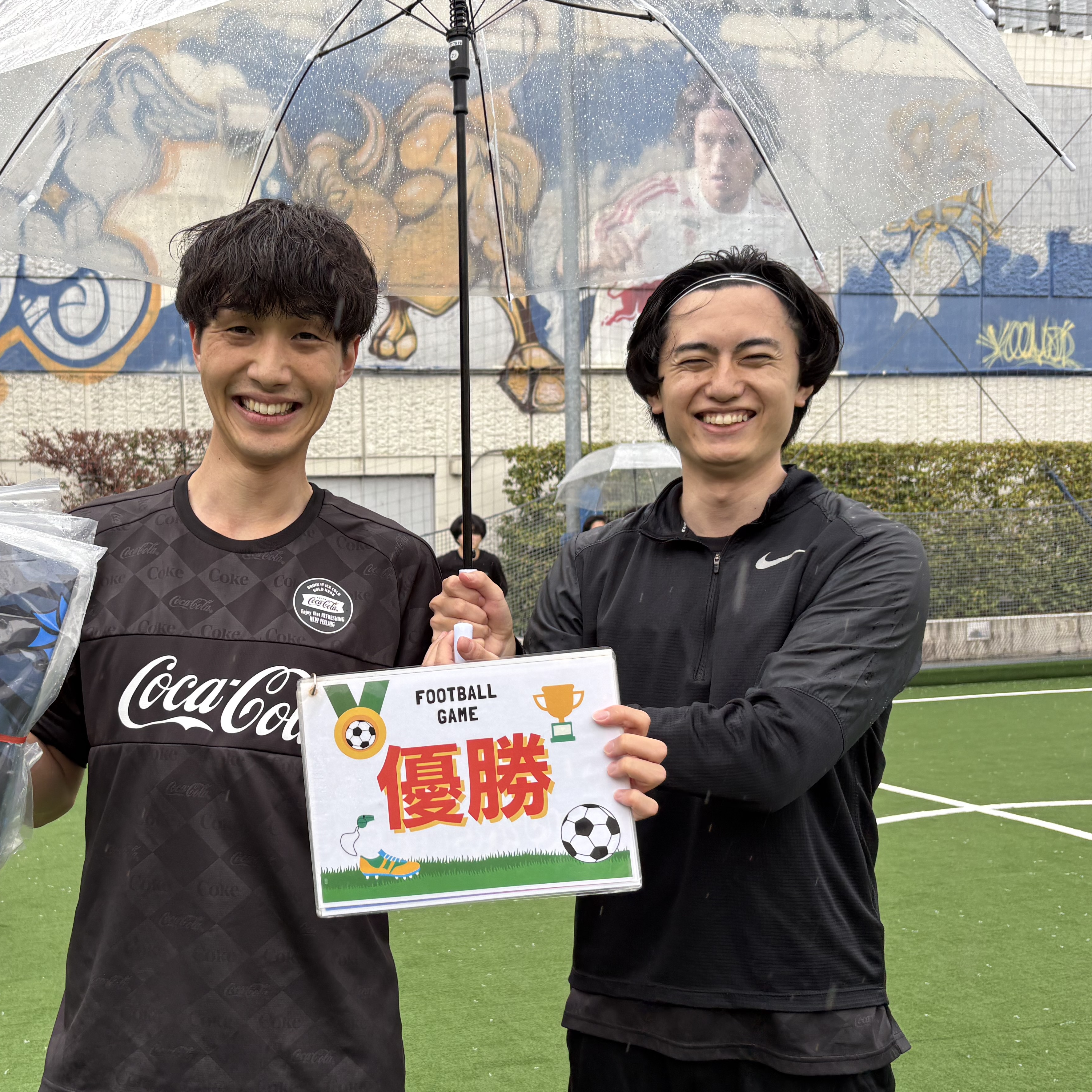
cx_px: 340
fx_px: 1321
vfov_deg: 44.8
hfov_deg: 44.1
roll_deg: +2.6
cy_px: 610
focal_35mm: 37
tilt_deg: -3.3
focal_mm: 5.96
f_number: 1.6
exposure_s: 1/136
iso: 32
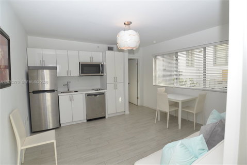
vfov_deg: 67.5
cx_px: 124
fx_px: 124
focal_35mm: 18
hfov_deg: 90.0
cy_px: 82
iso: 200
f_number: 5.6
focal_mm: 18
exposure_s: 1/125
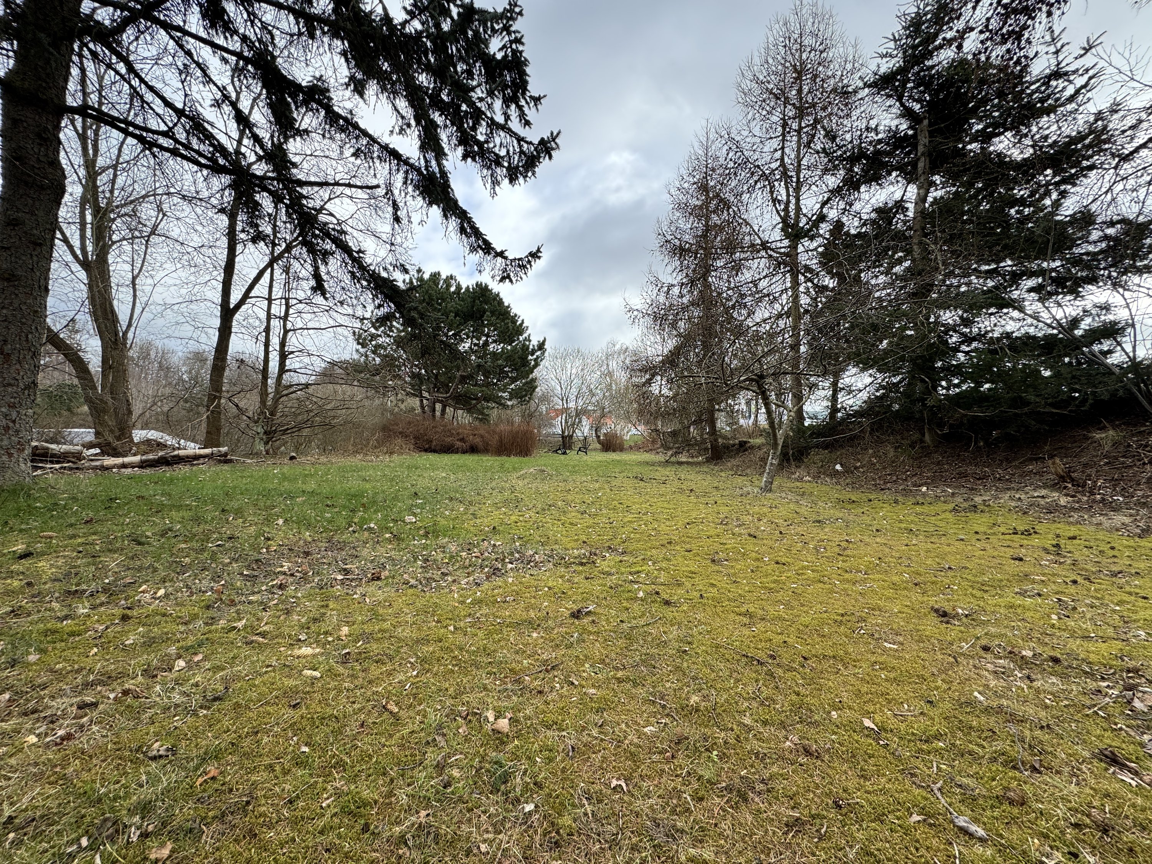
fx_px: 466
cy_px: 432
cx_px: 576
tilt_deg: +2.6
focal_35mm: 14
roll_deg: -0.9
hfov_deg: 102.1
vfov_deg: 85.7
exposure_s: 1/488
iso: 40
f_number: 2.2
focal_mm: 2.22
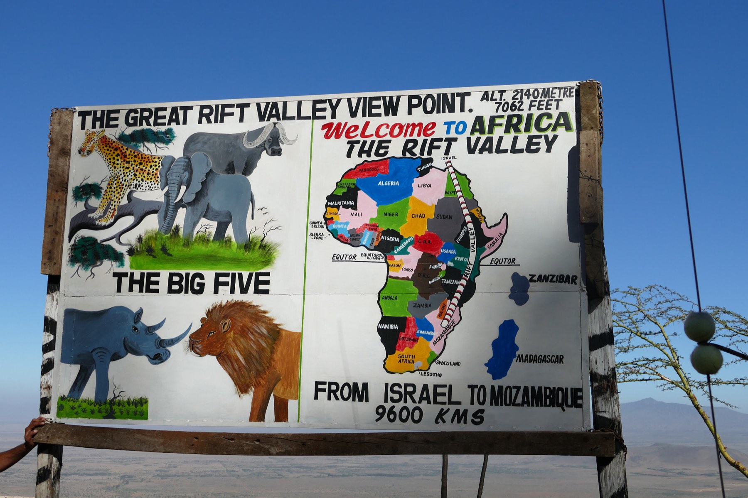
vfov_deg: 33.4
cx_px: 374
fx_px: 831
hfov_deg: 48.5
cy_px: 249
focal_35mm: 40
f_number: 3.1
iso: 125
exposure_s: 1/1300
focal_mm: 14.5
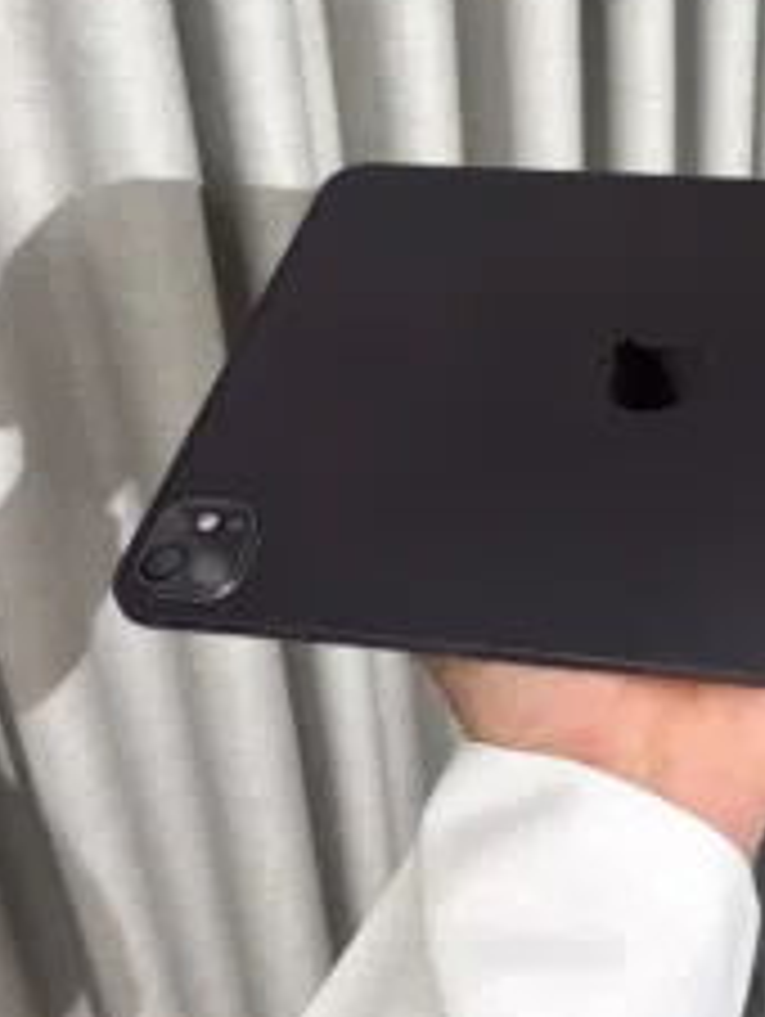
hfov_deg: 30.5
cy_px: 148
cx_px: 652
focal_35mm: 46
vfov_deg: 39.0
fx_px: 1353
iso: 125
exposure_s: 1/108
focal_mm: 5.96
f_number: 1.6
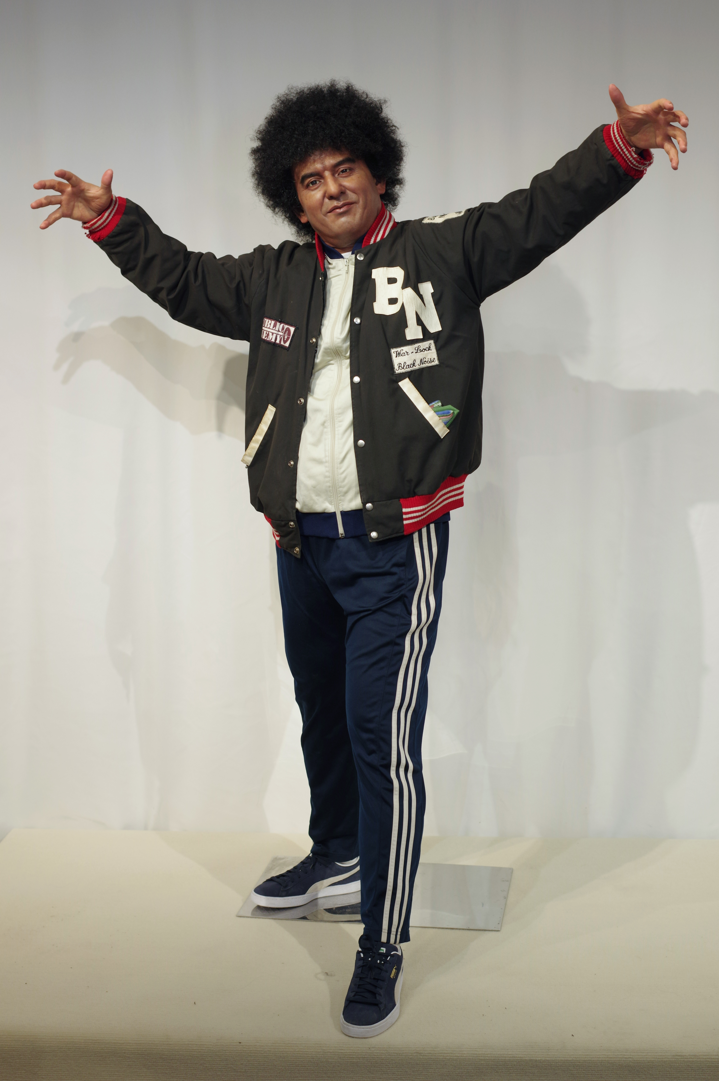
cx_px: 360
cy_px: 540
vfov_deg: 38.2
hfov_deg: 25.9
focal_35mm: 52
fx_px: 1561
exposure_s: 1/80
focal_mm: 35
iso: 400
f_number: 4
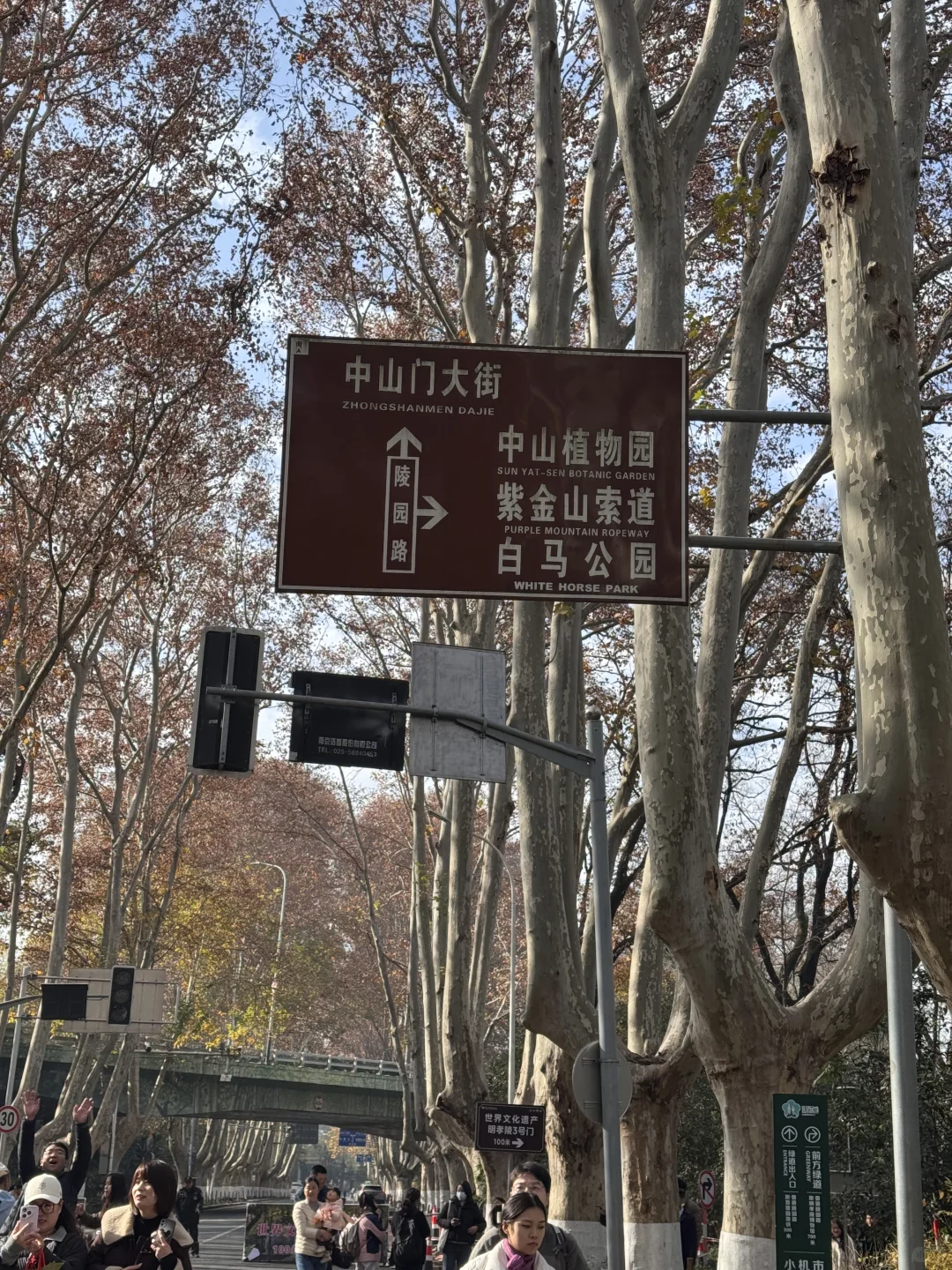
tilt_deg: +15.5
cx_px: 476
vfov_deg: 39.7
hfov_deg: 30.3
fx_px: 1760
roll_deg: -1.4
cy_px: 635
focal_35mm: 48
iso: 64
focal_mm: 6.76
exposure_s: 1/1923
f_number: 1.78
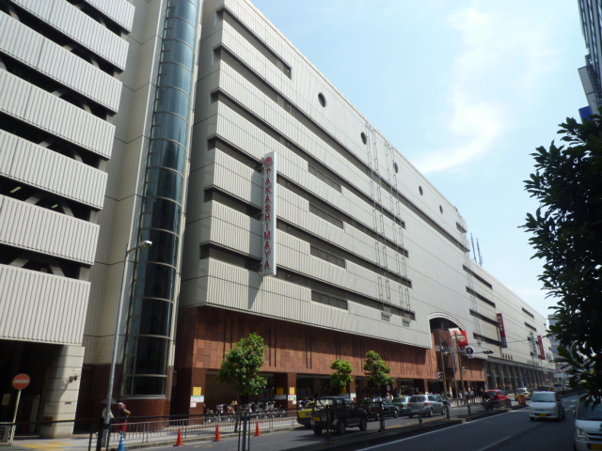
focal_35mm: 25
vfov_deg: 54.9
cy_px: 226
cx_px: 301
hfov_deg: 69.4
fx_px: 435
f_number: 4
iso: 80
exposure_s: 1/500
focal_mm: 4.4
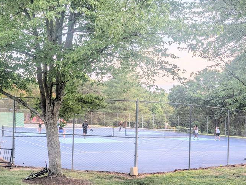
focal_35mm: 38
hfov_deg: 48.6
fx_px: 270
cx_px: 98
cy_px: 117
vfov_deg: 37.5
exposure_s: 1/270
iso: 20
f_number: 1.68
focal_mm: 6.9
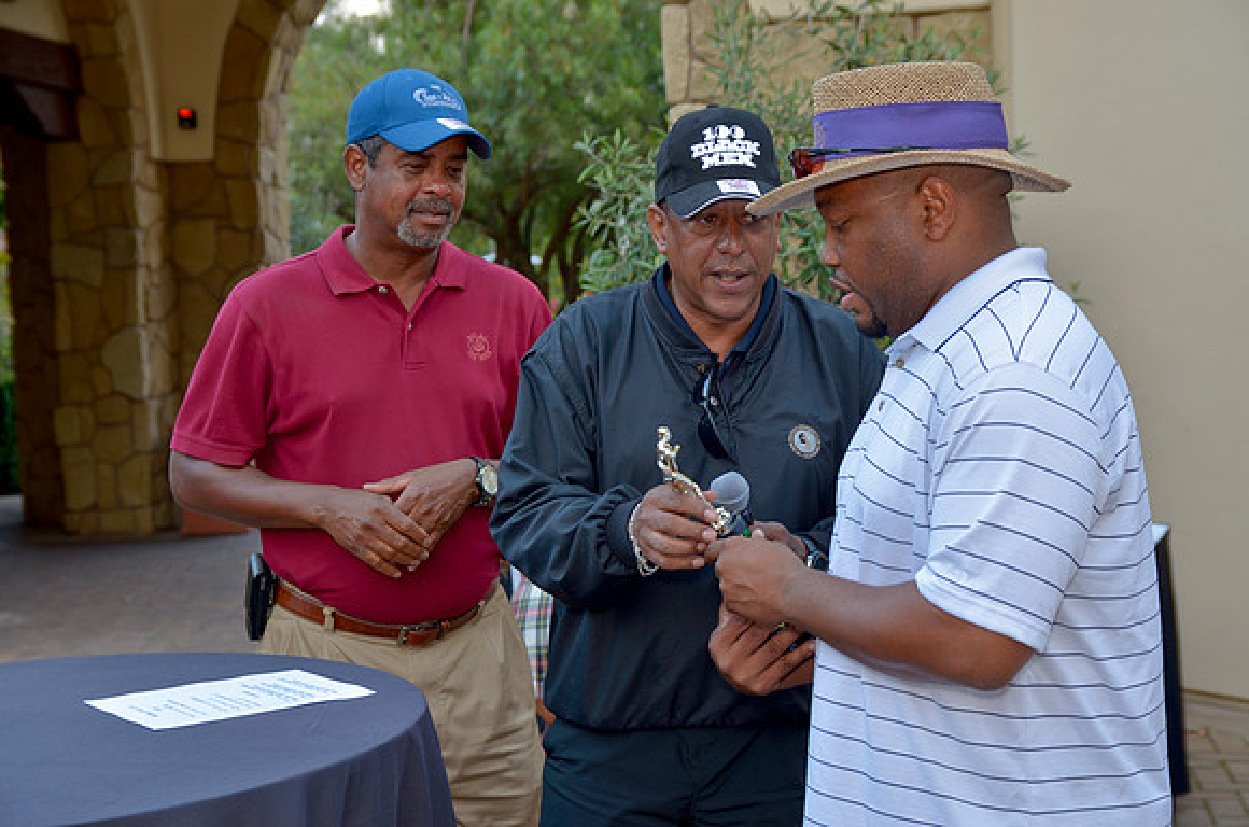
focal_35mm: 60
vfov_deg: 22.5
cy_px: 414
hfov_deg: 33.5
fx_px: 2077
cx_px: 624
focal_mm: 40
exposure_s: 1/80
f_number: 4
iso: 140
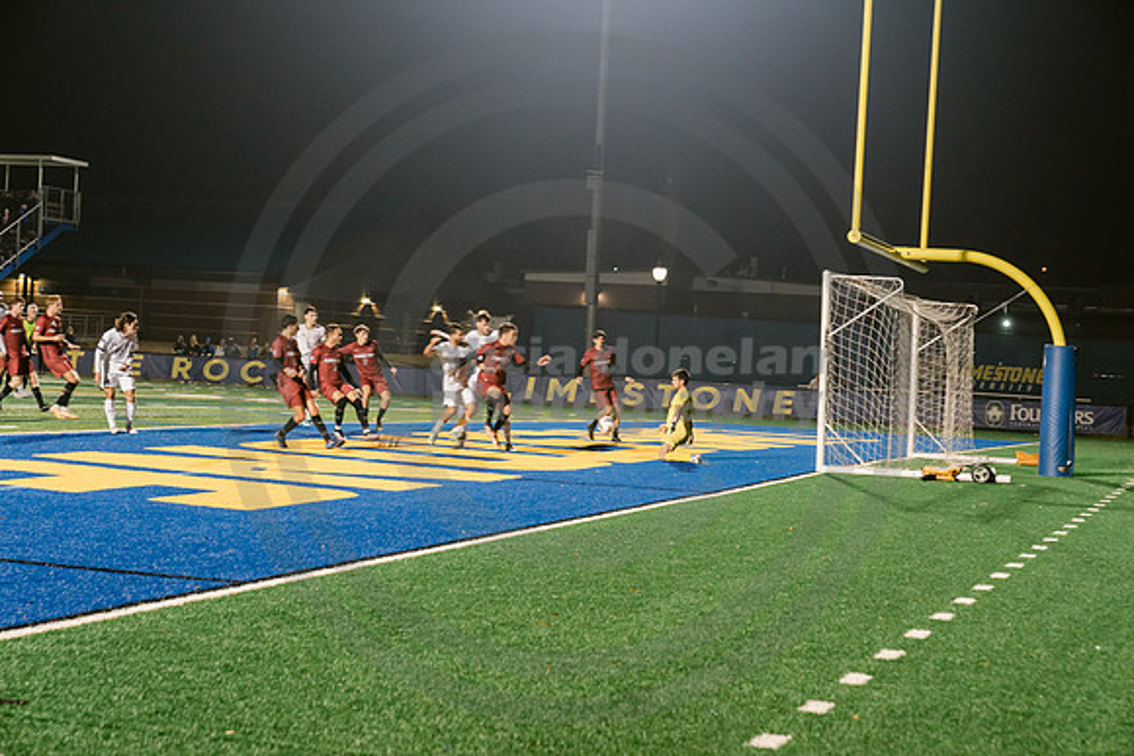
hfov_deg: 28.8
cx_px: 567
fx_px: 2205
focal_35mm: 70
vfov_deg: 19.5
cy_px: 378
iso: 2500
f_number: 4.5
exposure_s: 1/200
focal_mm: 70
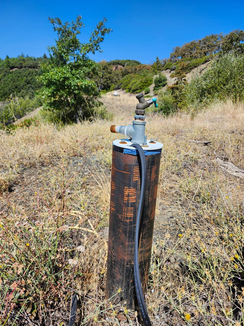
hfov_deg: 58.9
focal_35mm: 23
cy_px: 163
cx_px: 122
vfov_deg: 73.9
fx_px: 216
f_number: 1.8
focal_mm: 5.54
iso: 25
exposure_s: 1/1354
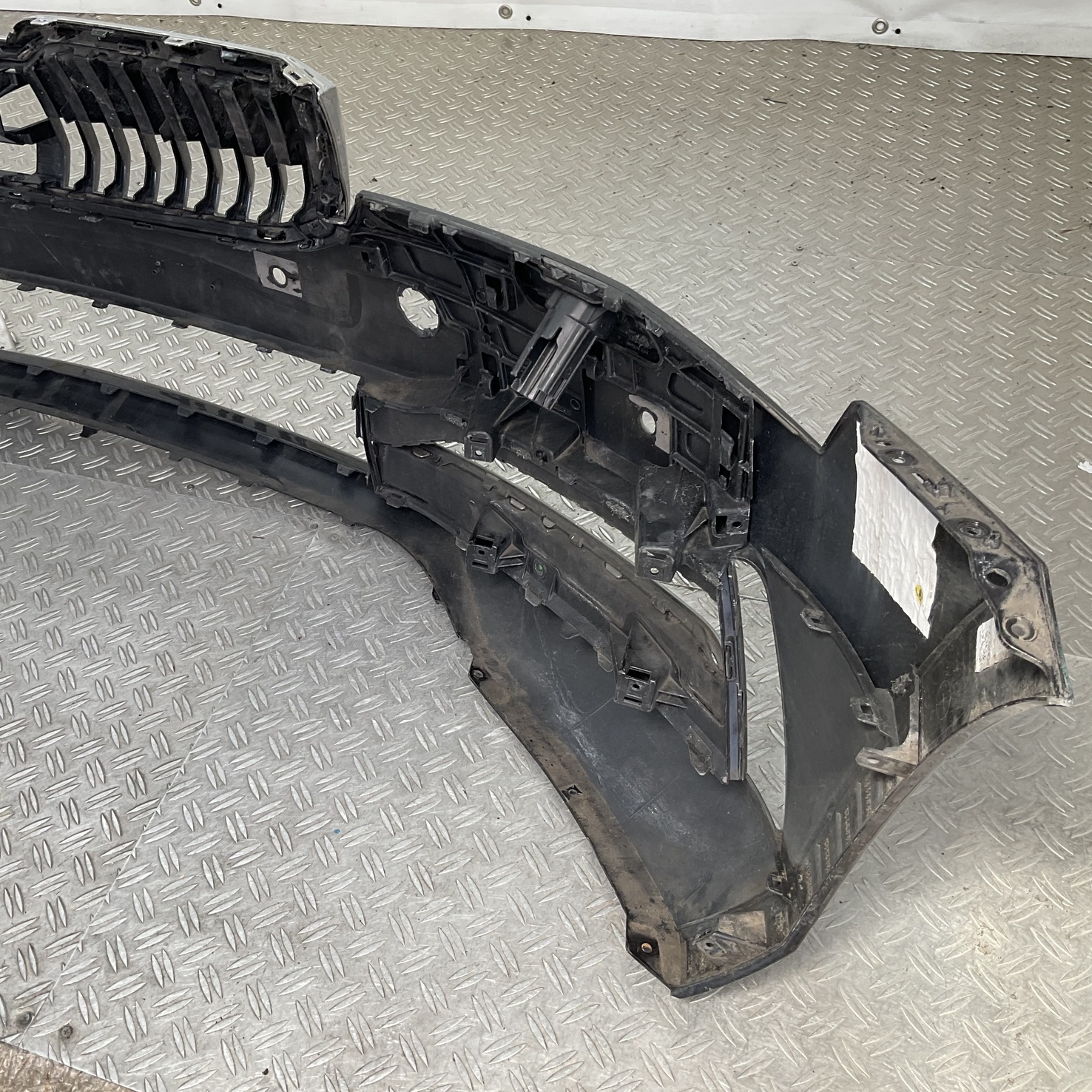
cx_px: 414
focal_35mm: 35
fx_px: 1249
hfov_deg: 46.8
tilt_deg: -45.3
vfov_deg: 47.2
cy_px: 545
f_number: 1.8
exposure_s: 1/114
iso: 16
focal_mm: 3
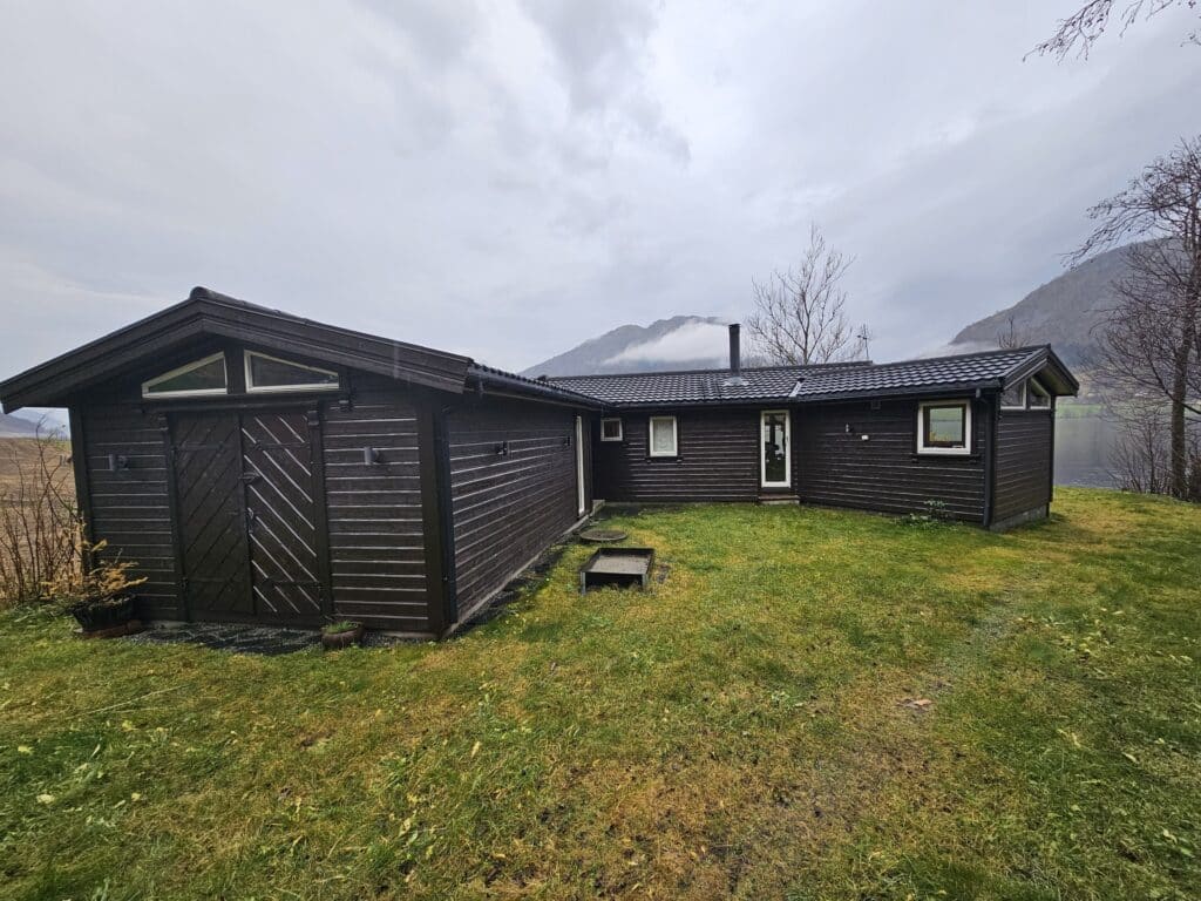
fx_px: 451
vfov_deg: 89.9
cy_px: 450
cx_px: 600
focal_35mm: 13
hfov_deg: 106.2
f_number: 2.2
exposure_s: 1/249
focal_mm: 2.2
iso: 64
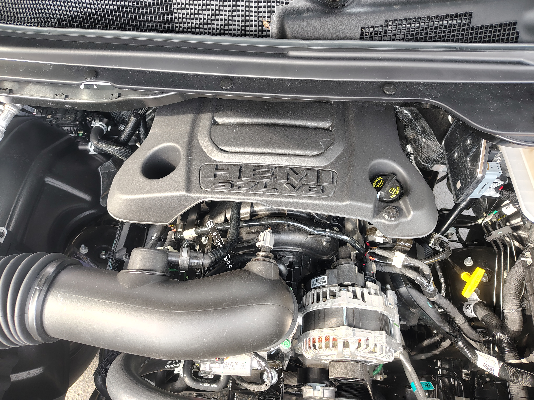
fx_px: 370
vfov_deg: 56.8
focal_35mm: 24
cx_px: 267
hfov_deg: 71.6
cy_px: 200
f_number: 1.8
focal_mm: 5.56
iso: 224
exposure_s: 1/111
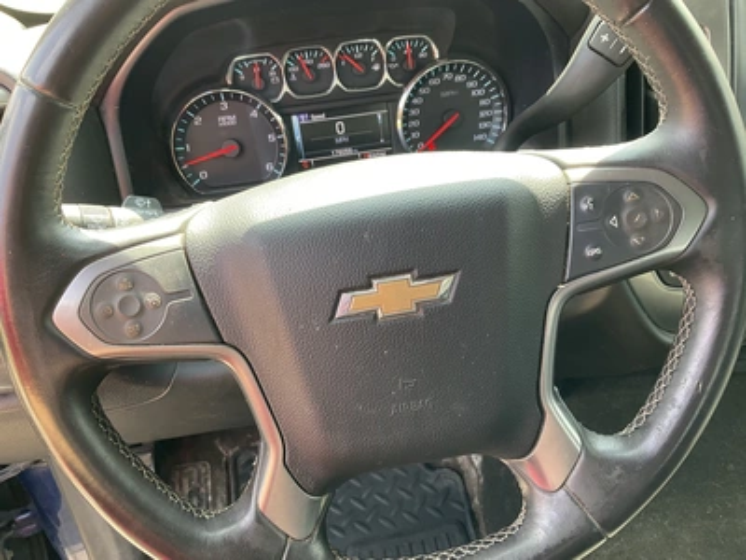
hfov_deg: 61.7
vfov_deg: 48.2
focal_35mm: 29
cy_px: 280
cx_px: 373
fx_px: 625
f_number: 1.8
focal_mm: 3
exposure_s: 1/122
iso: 50
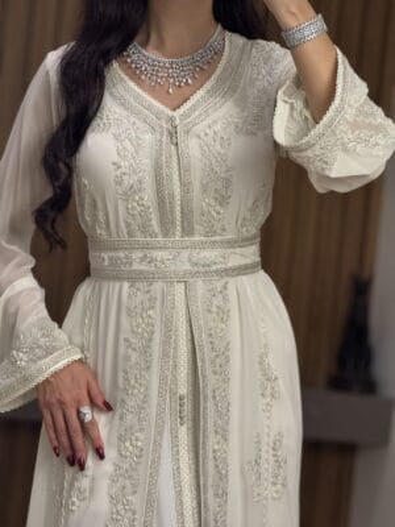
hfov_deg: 12.3
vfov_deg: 16.4
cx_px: 198
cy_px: 264
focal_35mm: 120
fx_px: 1826
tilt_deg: -23.5
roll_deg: -7.2
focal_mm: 15.66
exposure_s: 1/100
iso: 250
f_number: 2.8
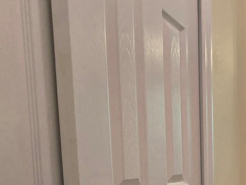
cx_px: 334
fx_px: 263
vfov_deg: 31.1
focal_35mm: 37
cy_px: 234
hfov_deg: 33.3
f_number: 2.2
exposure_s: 1/60.2
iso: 100
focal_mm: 2.2
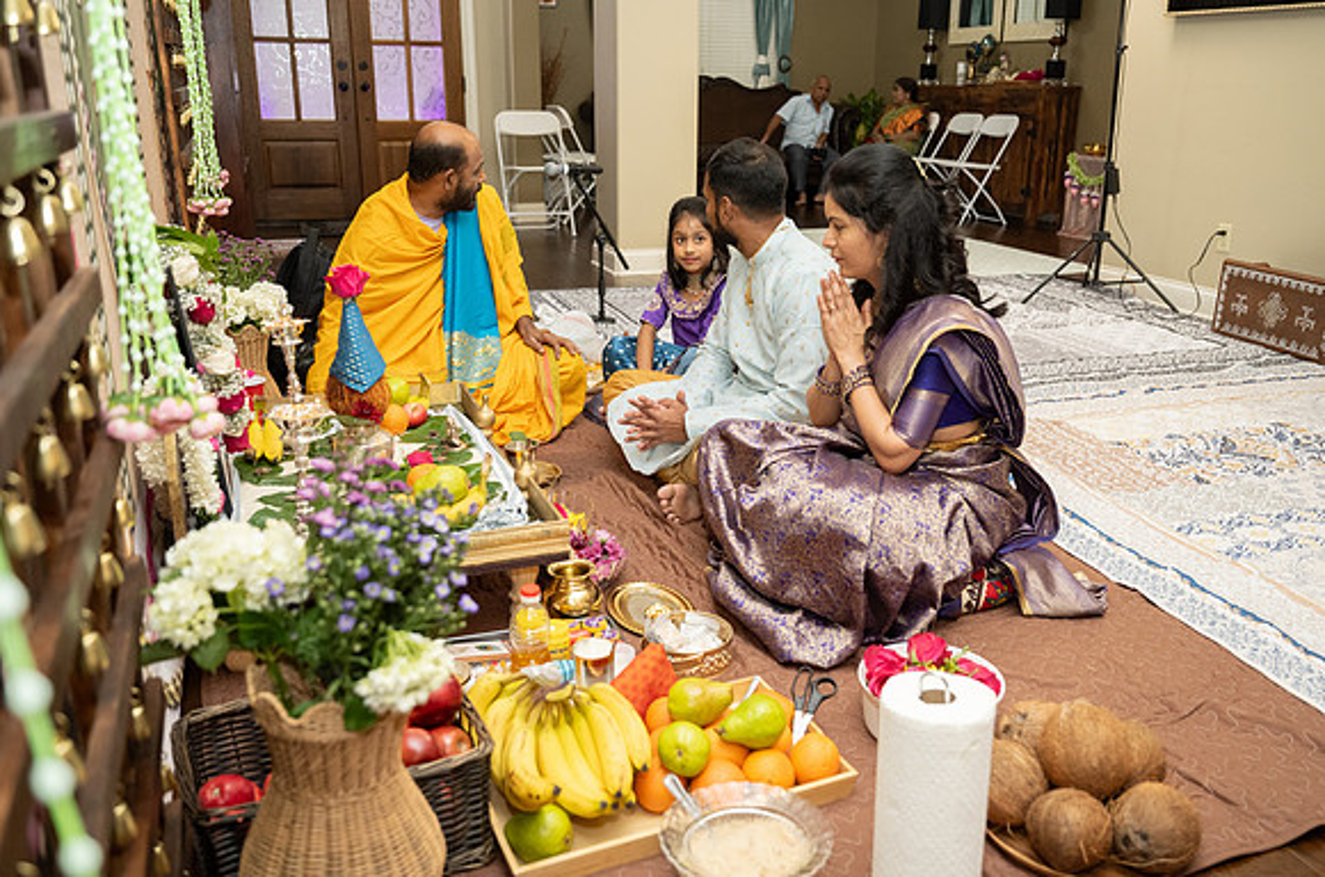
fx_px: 1124
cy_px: 404
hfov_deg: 61.0
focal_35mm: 31
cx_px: 710
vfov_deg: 42.6
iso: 800
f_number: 3.2
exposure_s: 1/160
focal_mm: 28.5
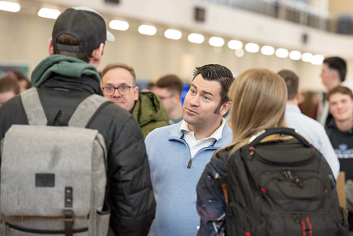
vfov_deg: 9.6
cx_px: 195
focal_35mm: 143
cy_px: 106
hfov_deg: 14.3
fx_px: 1407
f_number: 3.5
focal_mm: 130
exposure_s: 1/200
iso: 1250
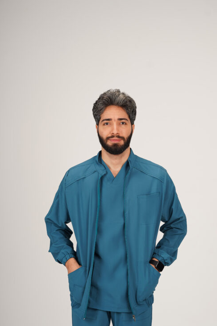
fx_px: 949
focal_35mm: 105
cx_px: 108
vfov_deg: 19.5
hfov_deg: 13.0
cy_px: 174
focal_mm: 85
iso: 125
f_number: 5
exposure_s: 1/160
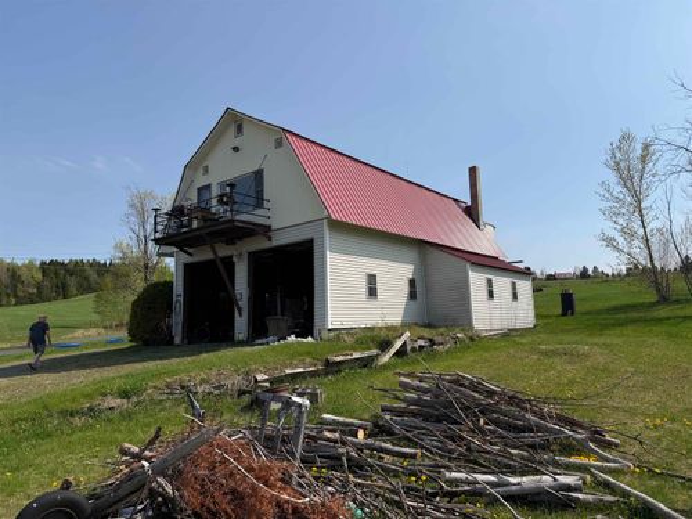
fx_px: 480
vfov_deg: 56.8
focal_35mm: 24
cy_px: 260
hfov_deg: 71.6
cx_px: 346
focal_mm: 6.76
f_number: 1.78
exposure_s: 1/6173
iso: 80
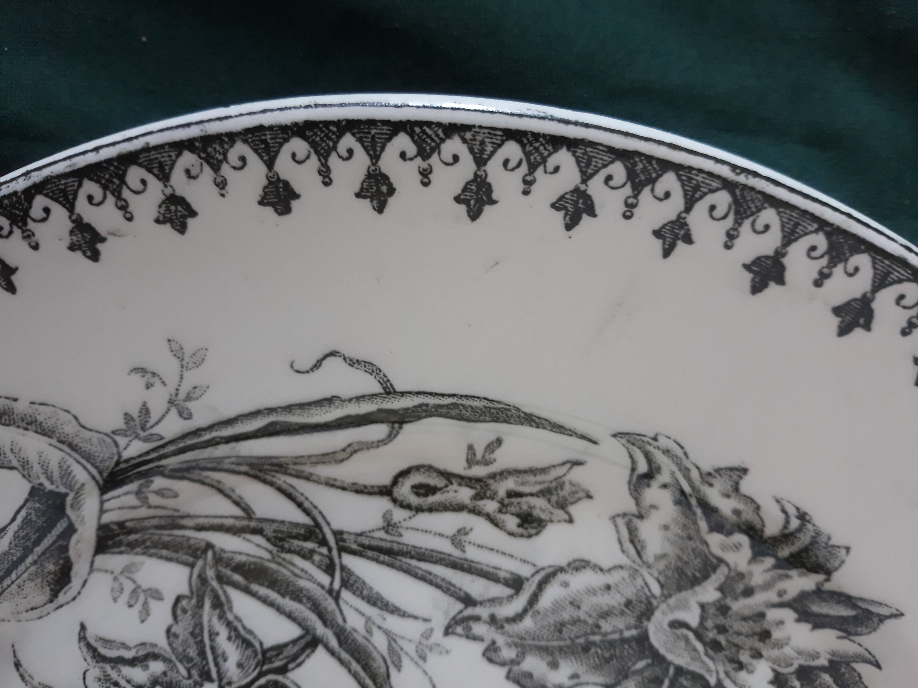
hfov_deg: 65.3
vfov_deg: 51.4
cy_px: 344
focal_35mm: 27
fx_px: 716
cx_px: 459
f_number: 1.7
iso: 200
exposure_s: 1/33
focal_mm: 3.71
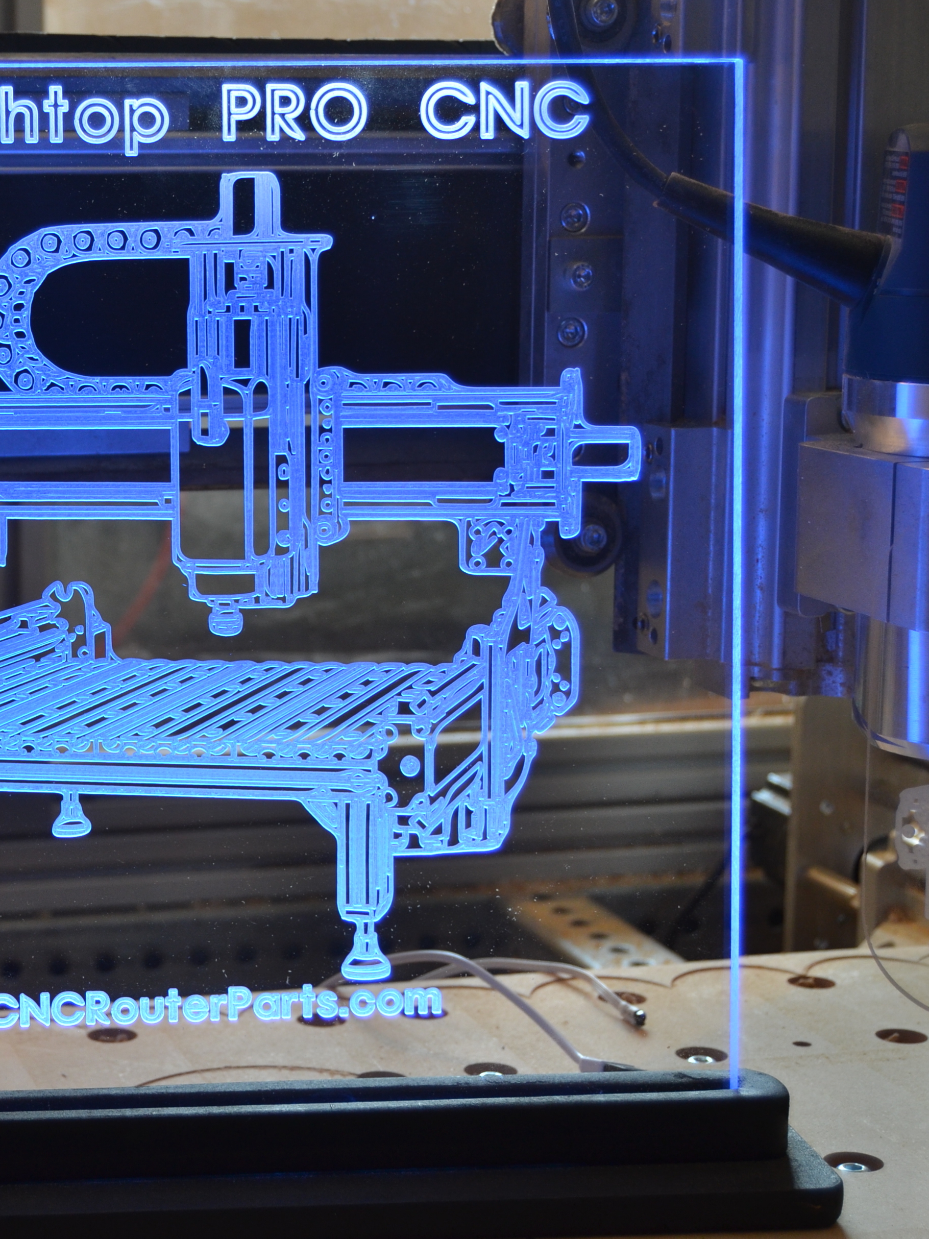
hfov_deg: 18.8
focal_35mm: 77
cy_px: 623
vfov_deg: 25.4
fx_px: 2746
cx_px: 77
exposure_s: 1/50
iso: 400
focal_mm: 35
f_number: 4.5
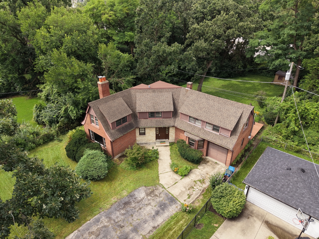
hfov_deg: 71.6
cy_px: 120
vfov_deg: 56.8
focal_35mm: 24
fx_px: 221
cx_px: 160
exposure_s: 1/1000
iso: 100
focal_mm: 8.67
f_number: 1.8
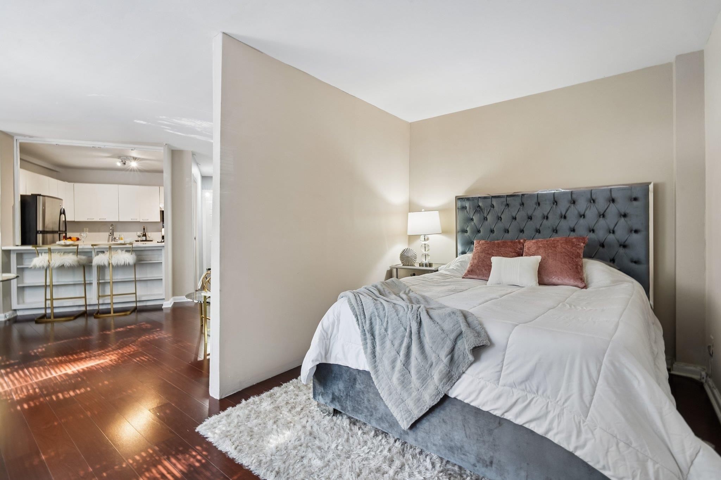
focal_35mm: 16
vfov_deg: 73.7
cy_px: 240
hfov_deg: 96.7
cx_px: 360
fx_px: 320
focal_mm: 16
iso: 400
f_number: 8
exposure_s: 1/6
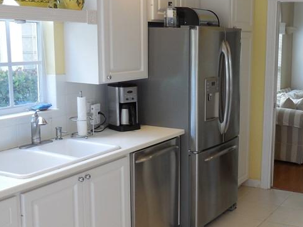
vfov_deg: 27.5
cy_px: 121
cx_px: 248
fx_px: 464
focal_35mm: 53
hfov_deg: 34.9
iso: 125
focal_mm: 4.5
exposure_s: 1/50
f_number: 3.1
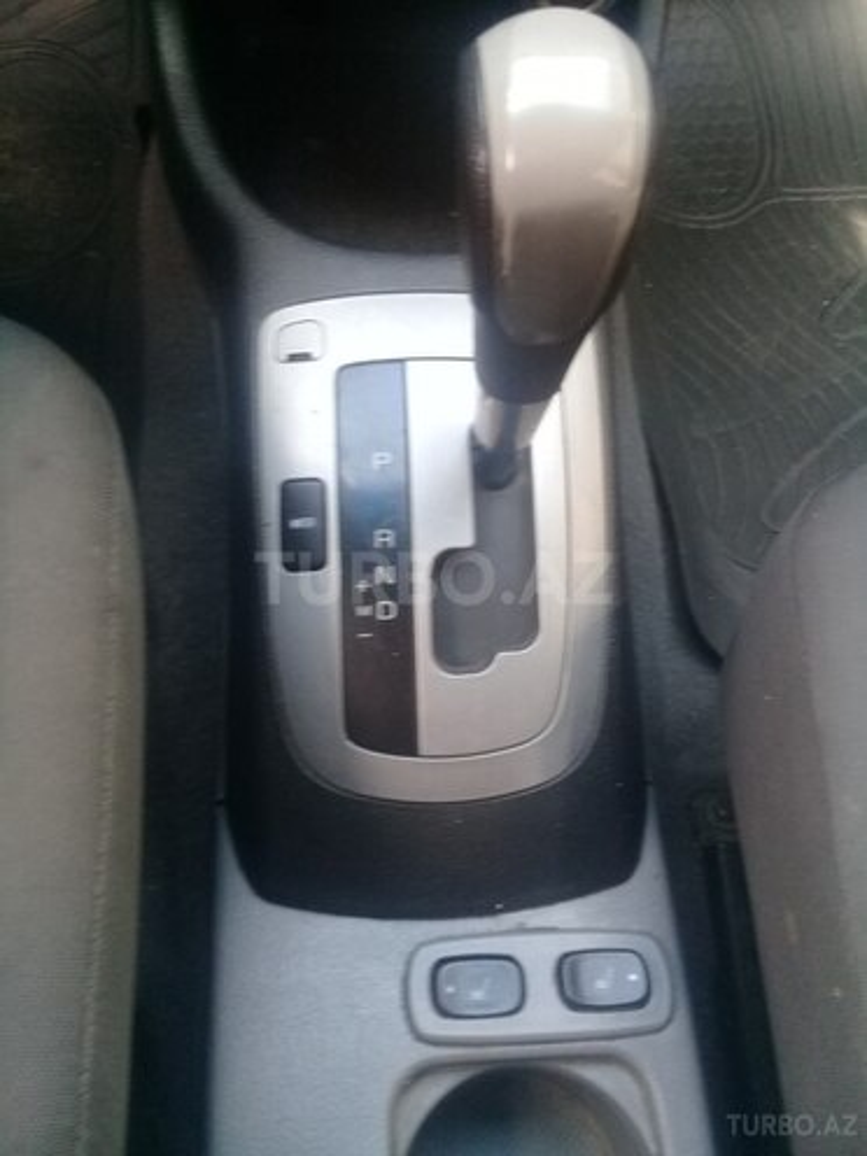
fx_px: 1035
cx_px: 434
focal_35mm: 31
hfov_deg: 45.4
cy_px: 578
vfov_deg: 58.4
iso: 100
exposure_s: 1/33
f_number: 2.2
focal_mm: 3.3
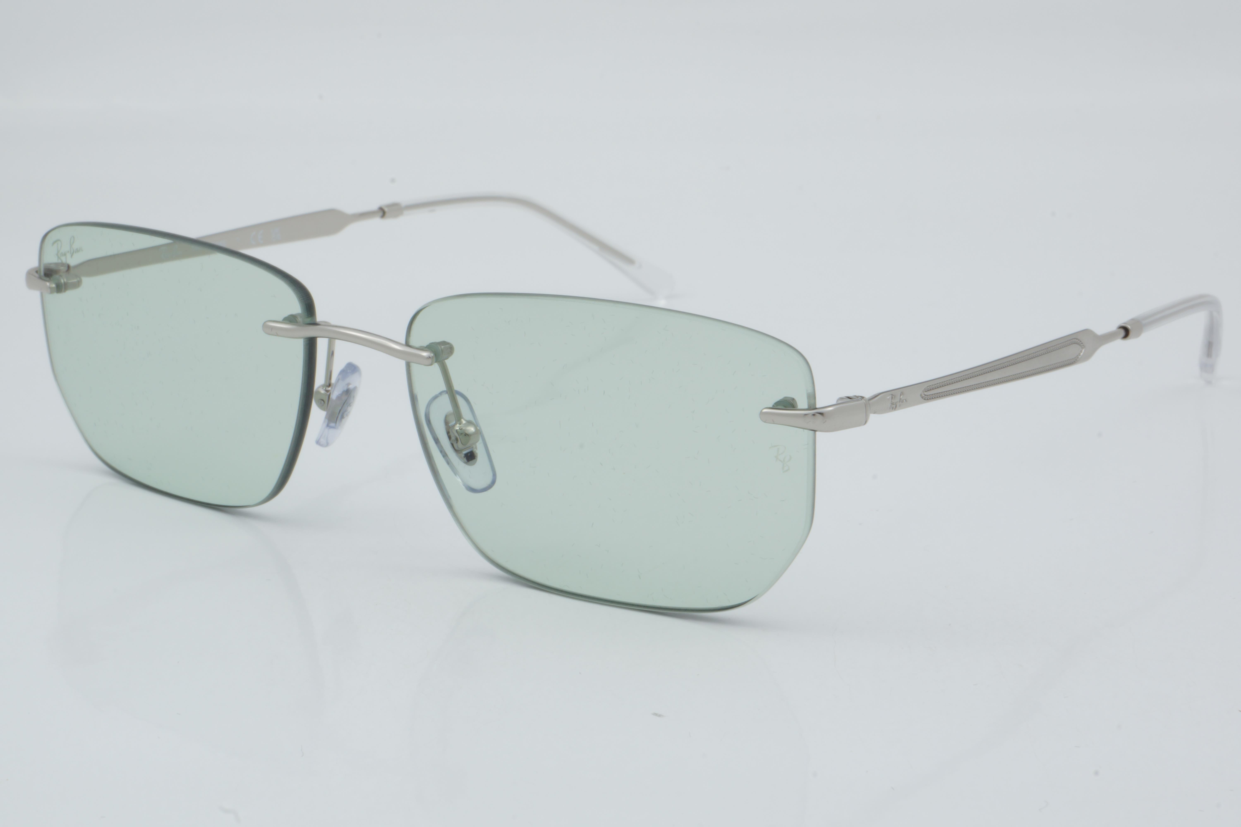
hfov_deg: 27.0
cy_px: 414
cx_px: 620
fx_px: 2585
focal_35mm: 75
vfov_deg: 18.2
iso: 100
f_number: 29
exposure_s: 1/4
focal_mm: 50
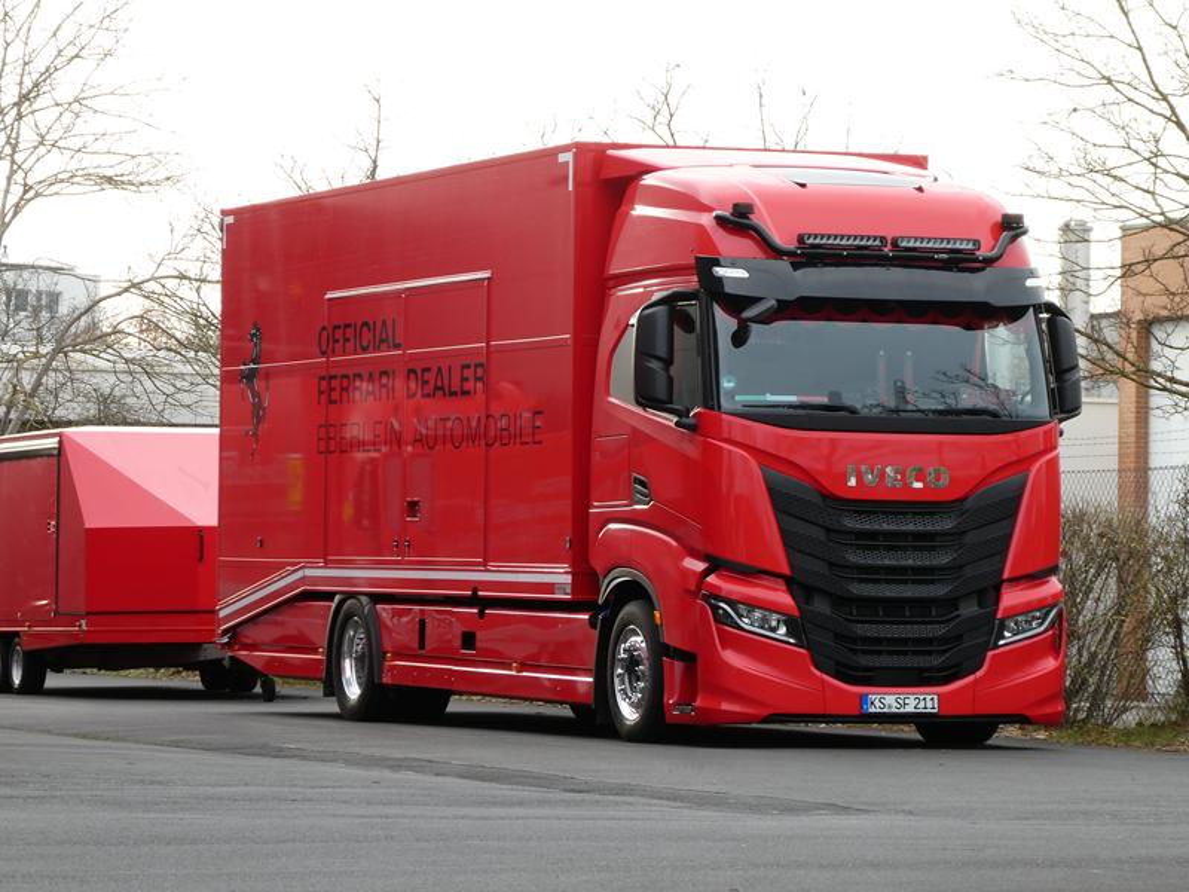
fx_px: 4912
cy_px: 446
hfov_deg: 13.8
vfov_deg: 10.4
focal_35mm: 143
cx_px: 594
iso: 100
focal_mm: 25.6
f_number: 5.4
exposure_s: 1/80
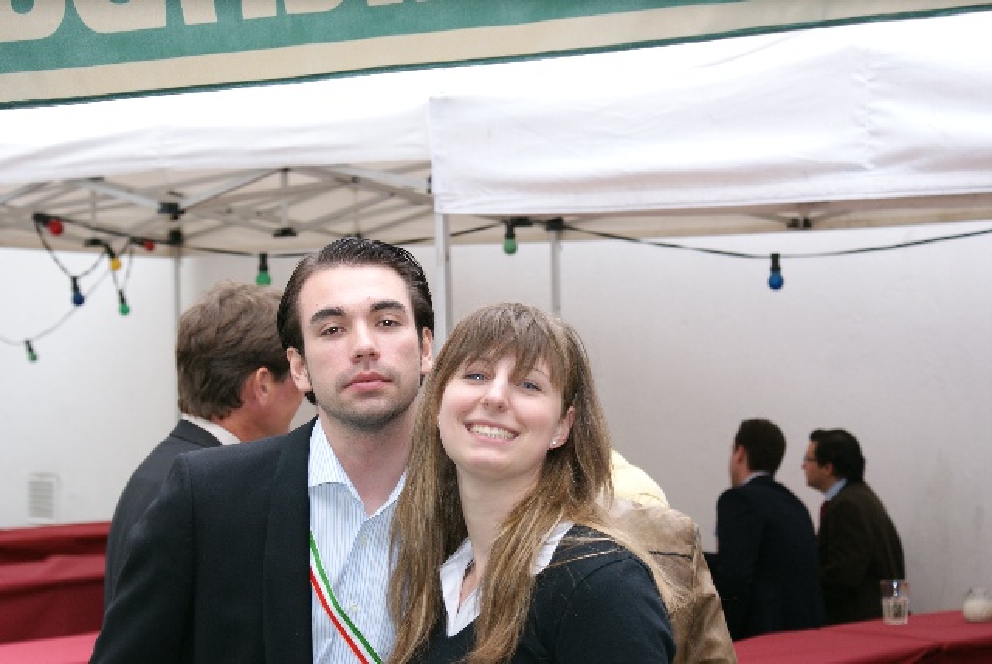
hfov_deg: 22.6
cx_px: 496
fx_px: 2482
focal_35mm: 90
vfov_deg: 15.2
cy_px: 332
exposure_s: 1/80
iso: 250
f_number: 5.6
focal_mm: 60
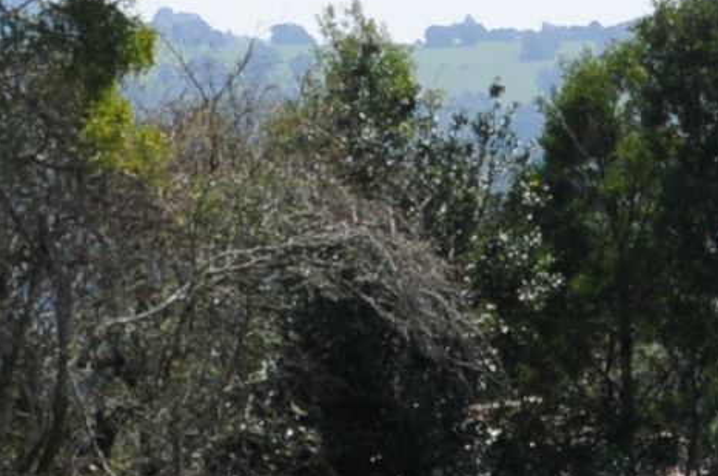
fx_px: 5774
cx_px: -123
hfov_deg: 7.1
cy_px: 180
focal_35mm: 290
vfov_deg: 4.7
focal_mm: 28
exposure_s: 1/4000
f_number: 4.5
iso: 400
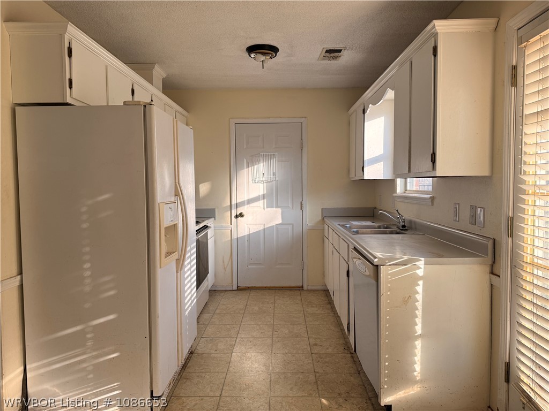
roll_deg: +0.5
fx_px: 381
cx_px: 274
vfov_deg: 56.8
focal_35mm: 24
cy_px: 206
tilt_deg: -2.1
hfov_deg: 71.6
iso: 100
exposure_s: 1/416
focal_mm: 6.76
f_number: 1.78
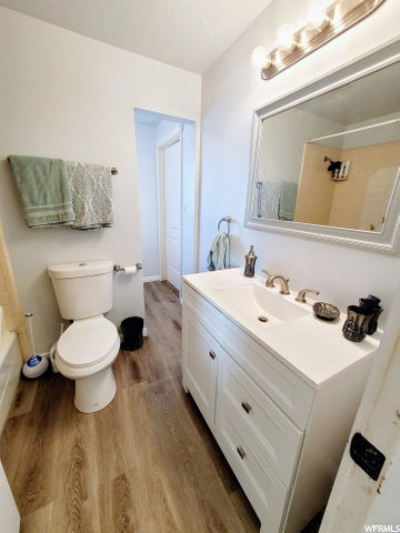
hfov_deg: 89.9
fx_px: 200
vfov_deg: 106.2
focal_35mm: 13
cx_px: 200
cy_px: 266
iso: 125
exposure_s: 1/59
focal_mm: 1.74
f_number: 2.2
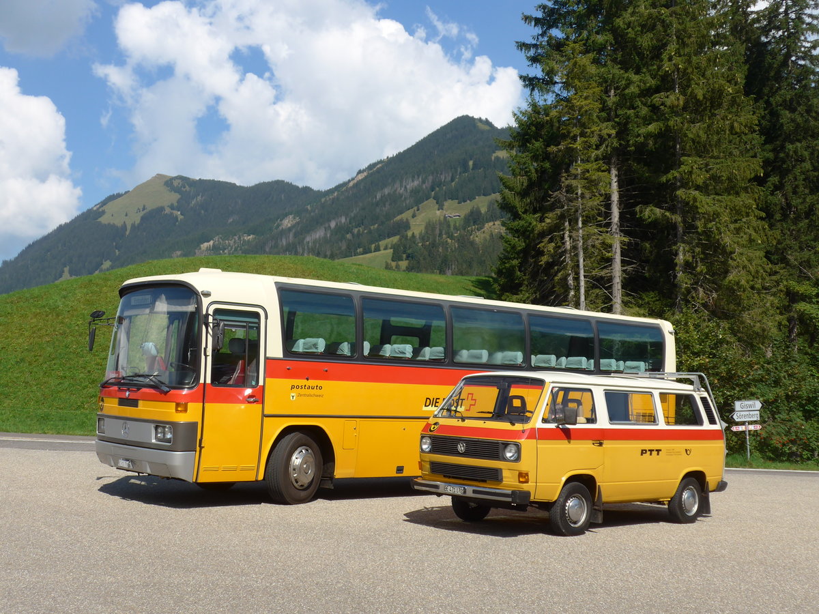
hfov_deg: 41.2
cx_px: 410
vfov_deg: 31.5
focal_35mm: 46
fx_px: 1088
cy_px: 307
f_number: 3
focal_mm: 9.5
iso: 80
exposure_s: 1/1600
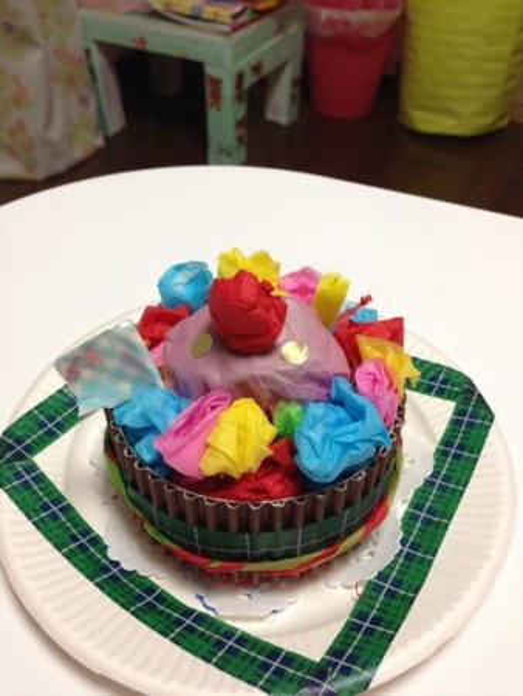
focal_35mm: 33
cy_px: 348
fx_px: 664
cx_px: 262
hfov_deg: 43.0
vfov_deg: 55.3
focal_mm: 4.13
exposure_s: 1/20
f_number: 2.4
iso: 100
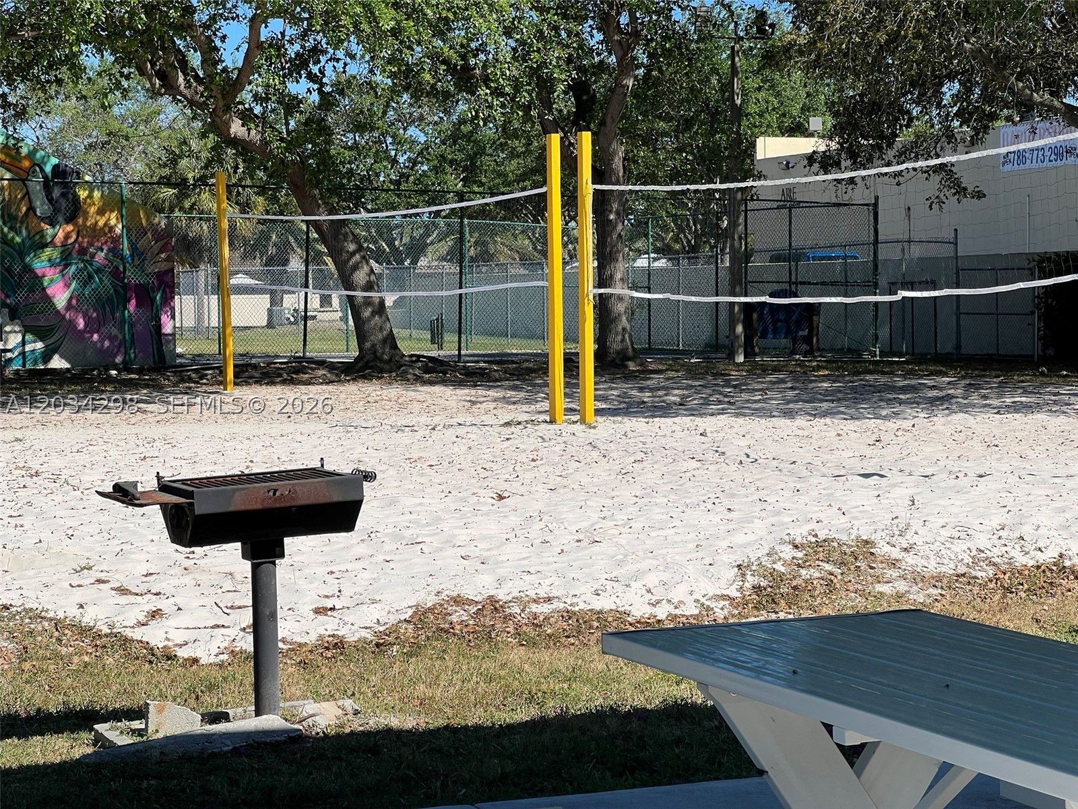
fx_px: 2398
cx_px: 539
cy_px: 404
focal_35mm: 77
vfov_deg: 19.1
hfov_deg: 25.3
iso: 32
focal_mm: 9
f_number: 2.8
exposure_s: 1/853
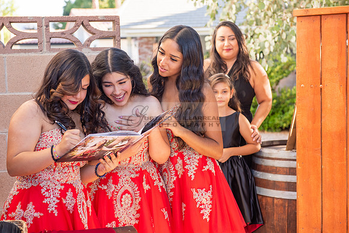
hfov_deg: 28.8
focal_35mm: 70
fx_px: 679
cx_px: 174
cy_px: 116
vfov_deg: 19.5
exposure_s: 1/200
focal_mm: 70
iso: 400
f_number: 5
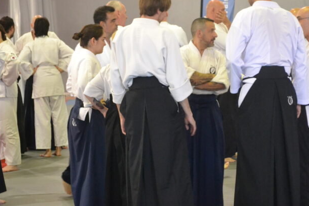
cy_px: 69
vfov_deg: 9.9
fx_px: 1183
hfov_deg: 14.8
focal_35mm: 138
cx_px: 207
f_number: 5.6
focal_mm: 55
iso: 3200
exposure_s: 1/60
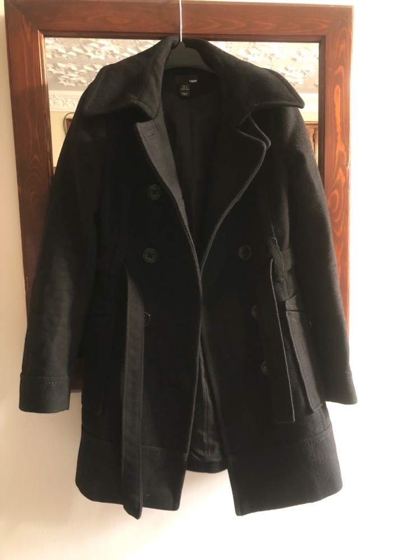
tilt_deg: -4.6
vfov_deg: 63.4
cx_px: 210
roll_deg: +1.5
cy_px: 280
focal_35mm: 28
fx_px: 453
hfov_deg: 49.7
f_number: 1.8
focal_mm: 4
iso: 100
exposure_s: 1/4
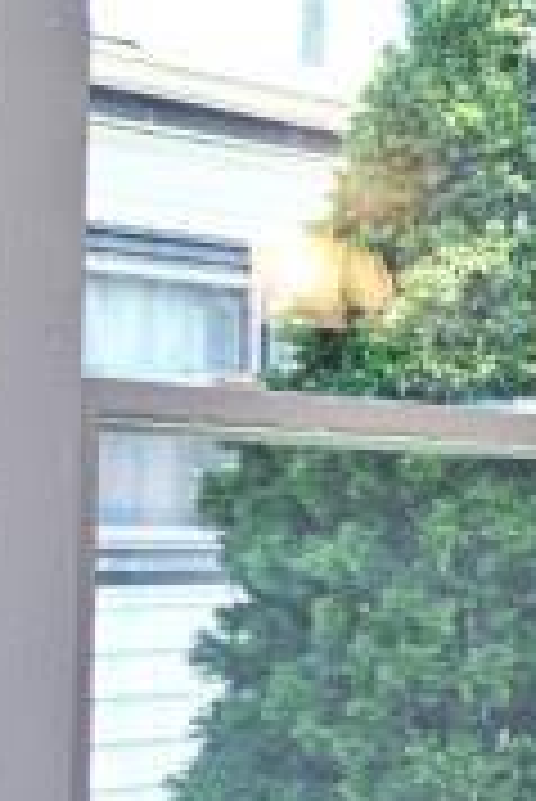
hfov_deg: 6.6
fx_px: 2630
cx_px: 2594
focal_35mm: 118
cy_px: 482
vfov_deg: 17.3
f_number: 4.5
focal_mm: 14
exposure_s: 1/80
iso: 200
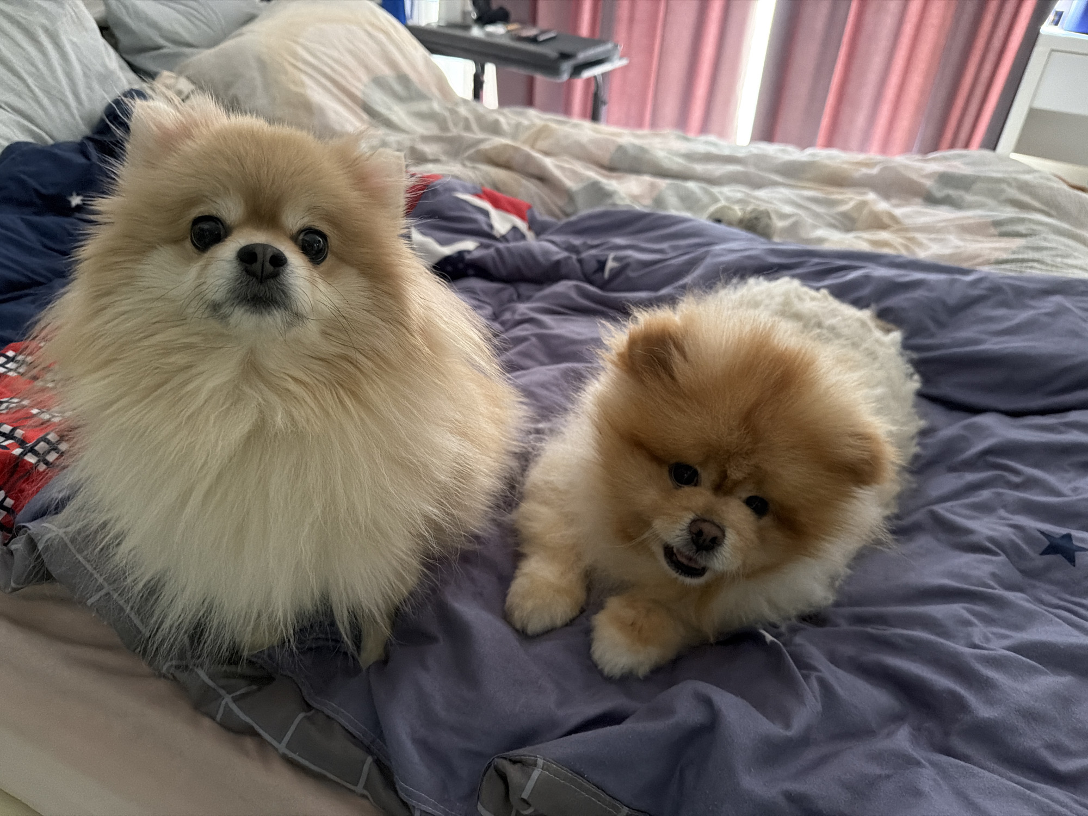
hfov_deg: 71.6
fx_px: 754
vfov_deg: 56.8
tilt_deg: -32.1
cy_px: 408
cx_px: 544
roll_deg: -4.3
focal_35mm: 24
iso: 800
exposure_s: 1/50
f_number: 1.78
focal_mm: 6.76
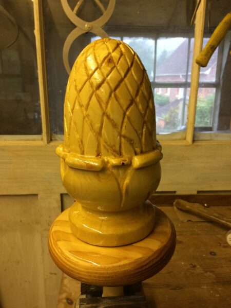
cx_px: 116
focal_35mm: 29
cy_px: 154
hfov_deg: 48.2
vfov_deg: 61.7
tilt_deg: -16.2
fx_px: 258
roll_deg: -1.0
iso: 160
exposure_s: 1/33
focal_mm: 4.15
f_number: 2.2
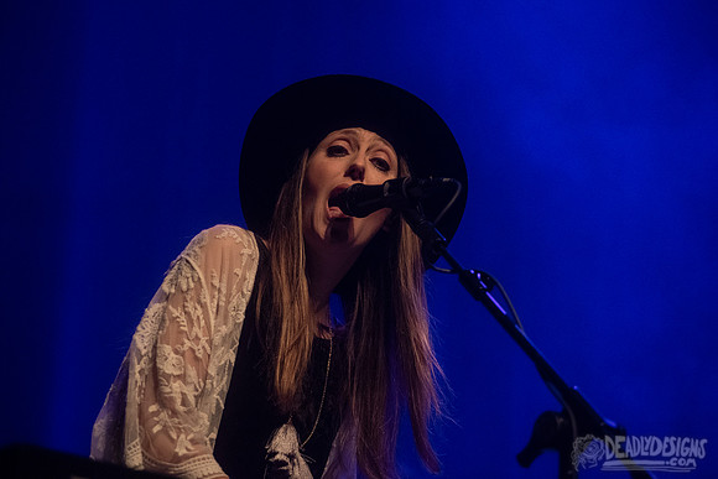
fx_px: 2886
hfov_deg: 14.2
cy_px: 222
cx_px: 363
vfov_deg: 9.5
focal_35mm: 145
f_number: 3.2
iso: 2500
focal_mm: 135
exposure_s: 1/200
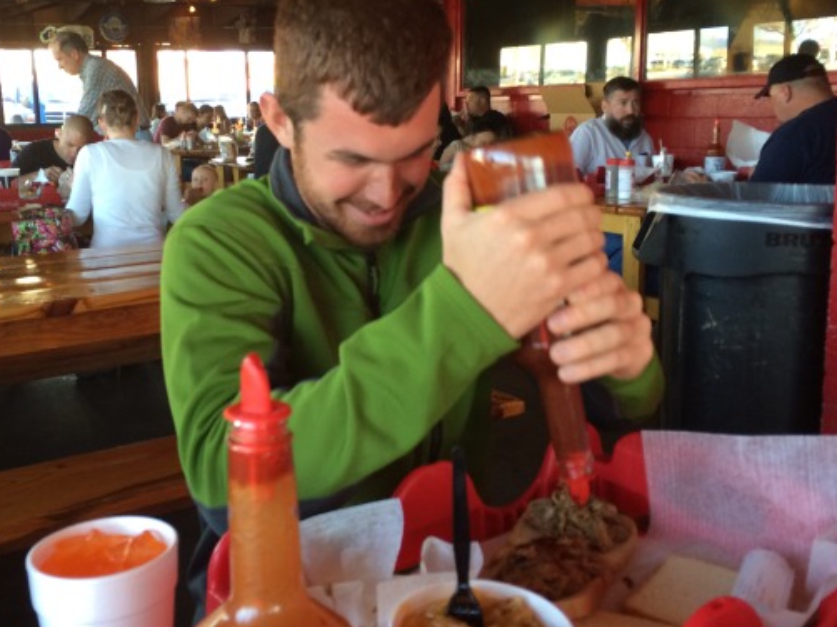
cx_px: 327
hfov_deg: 49.8
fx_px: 894
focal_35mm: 37
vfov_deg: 38.5
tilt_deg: -10.8
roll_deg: +1.3
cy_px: 252
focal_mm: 4.15
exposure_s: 1/30
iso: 64
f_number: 2.2
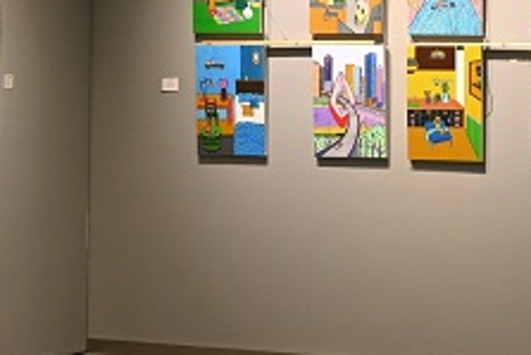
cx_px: -45
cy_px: 69
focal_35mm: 168
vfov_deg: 8.2
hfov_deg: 12.0
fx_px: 2480
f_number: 5.6
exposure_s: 1/80
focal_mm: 50
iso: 1600
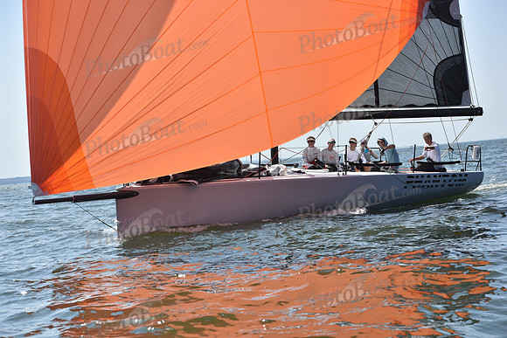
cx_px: 254
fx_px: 1127
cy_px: 169
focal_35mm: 80
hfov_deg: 25.4
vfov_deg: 17.1
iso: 250
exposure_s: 1/1250
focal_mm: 80
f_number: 6.3
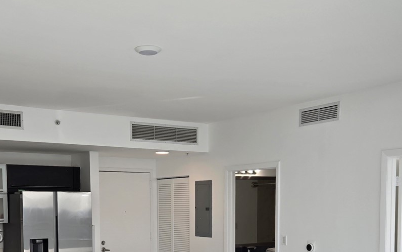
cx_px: 158
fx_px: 537
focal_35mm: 49
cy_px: 236
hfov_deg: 40.8
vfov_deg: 25.4
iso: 25
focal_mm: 5.4
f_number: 1.8
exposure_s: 1/250
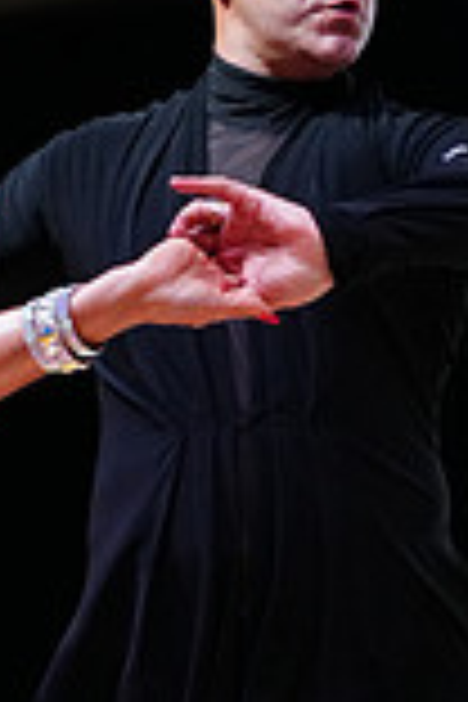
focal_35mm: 271
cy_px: 914
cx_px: -164
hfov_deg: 5.0
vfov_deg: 7.5
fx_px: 5284
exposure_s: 1/320
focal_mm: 73
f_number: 4
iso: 2500
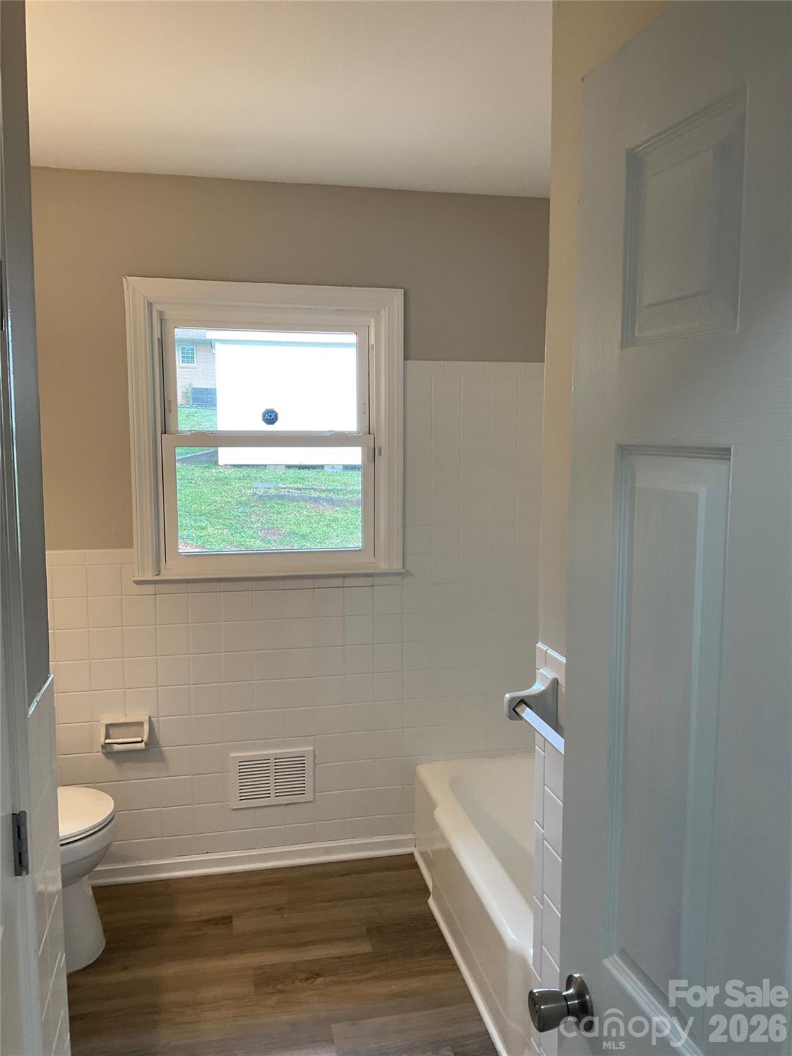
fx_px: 885
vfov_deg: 61.7
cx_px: 396
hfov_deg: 48.2
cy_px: 528
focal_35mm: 29
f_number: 1.8
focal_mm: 3
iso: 50
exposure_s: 1/60
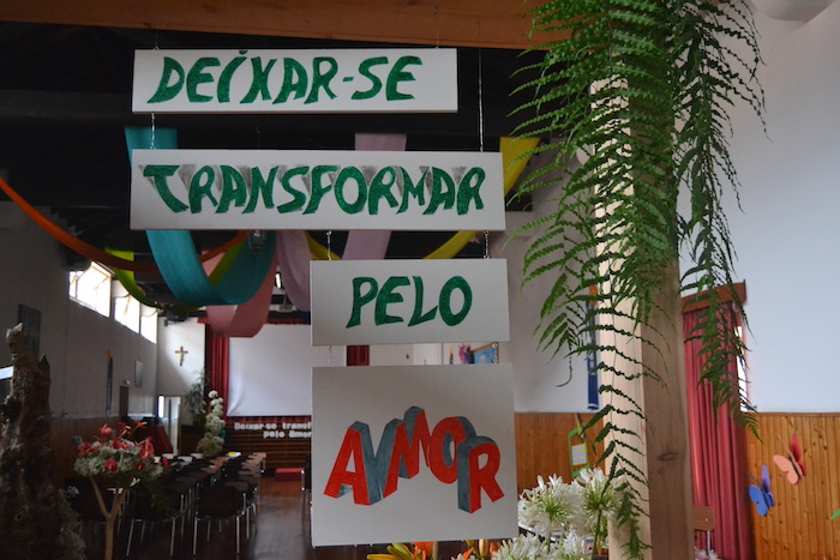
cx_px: 420
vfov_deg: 36.9
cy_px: 280
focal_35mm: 36
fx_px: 840
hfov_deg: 53.1
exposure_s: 1/250
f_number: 3.8
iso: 3200
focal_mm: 24
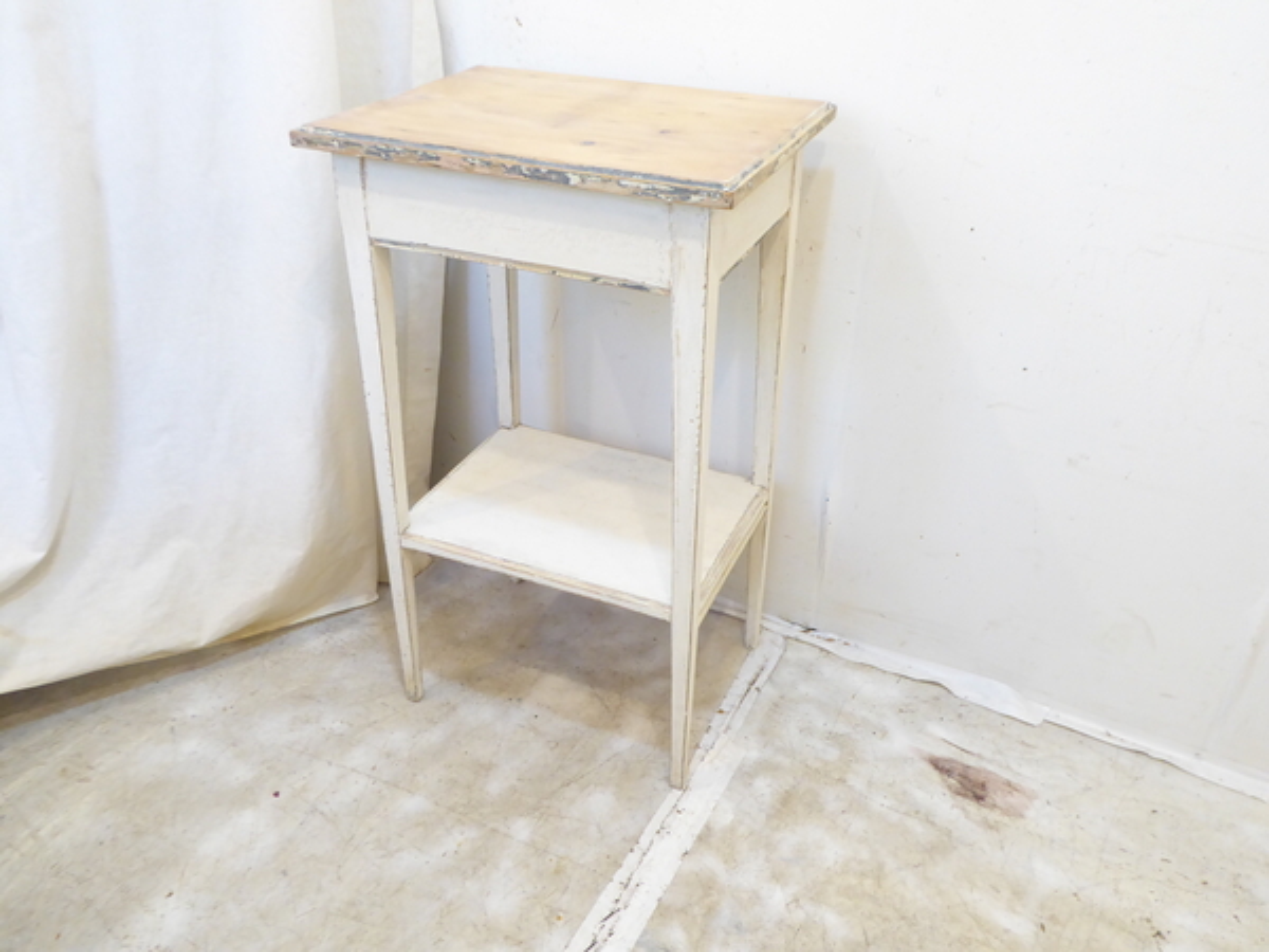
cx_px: 634
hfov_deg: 61.7
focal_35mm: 29
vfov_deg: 48.2
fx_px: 1063
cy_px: 476
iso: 400
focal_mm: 5
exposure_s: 1/10
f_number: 3.5
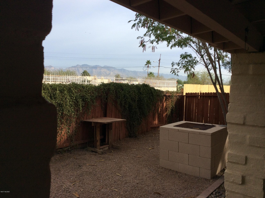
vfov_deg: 44.1
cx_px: 132
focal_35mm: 32
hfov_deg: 56.9
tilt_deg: -3.6
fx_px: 245
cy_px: 99
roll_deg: -0.5
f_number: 2.4
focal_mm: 3.3
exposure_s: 1/1330
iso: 32
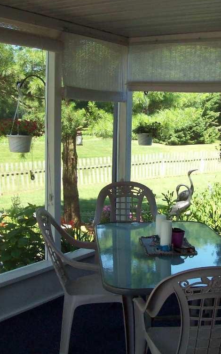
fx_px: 501
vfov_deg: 38.9
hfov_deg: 24.8
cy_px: 175
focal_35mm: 52
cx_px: 140
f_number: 2.7
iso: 80
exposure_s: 1/215
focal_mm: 6
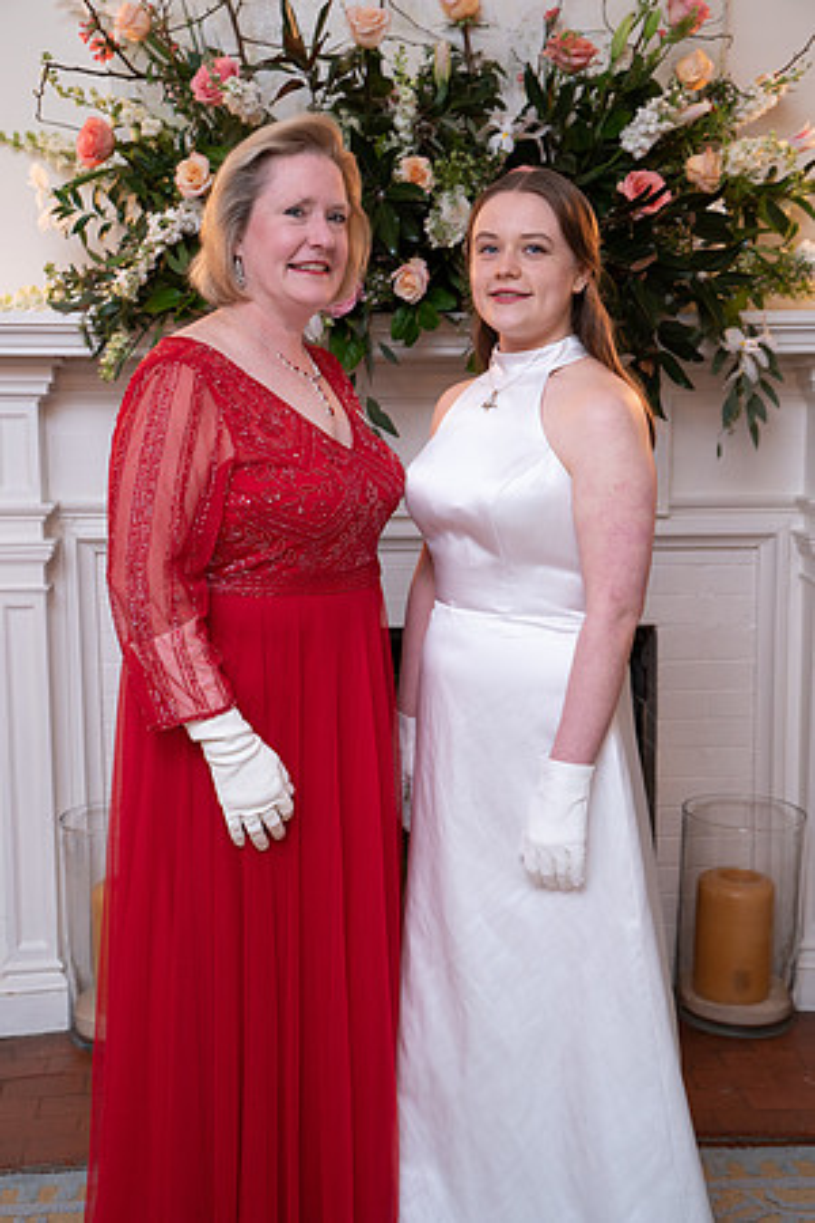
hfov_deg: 26.5
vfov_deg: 38.9
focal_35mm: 51
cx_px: 408
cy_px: 612
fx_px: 1732
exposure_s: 1/80
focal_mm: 51
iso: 800
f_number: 4.5
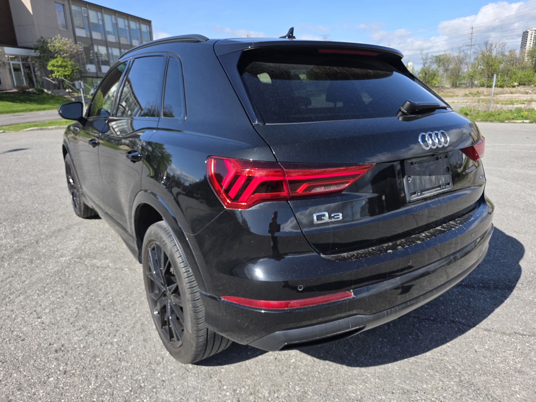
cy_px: 201
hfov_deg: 73.9
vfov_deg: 58.9
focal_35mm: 23
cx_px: 268
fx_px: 356
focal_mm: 6.3
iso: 80
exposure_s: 1/3143
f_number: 1.7
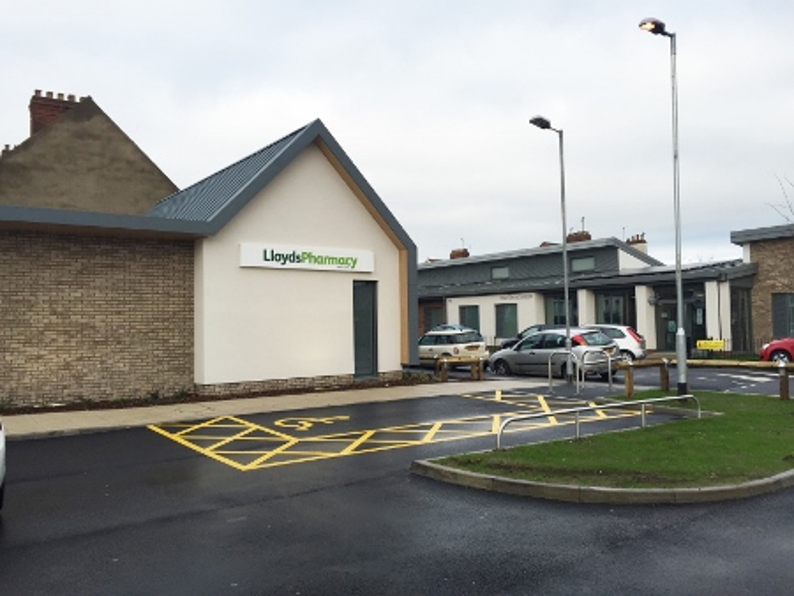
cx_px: 397
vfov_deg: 48.3
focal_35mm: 29
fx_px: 666
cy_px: 298
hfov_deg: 61.6
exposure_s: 1/476
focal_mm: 4.15
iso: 32
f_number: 2.2
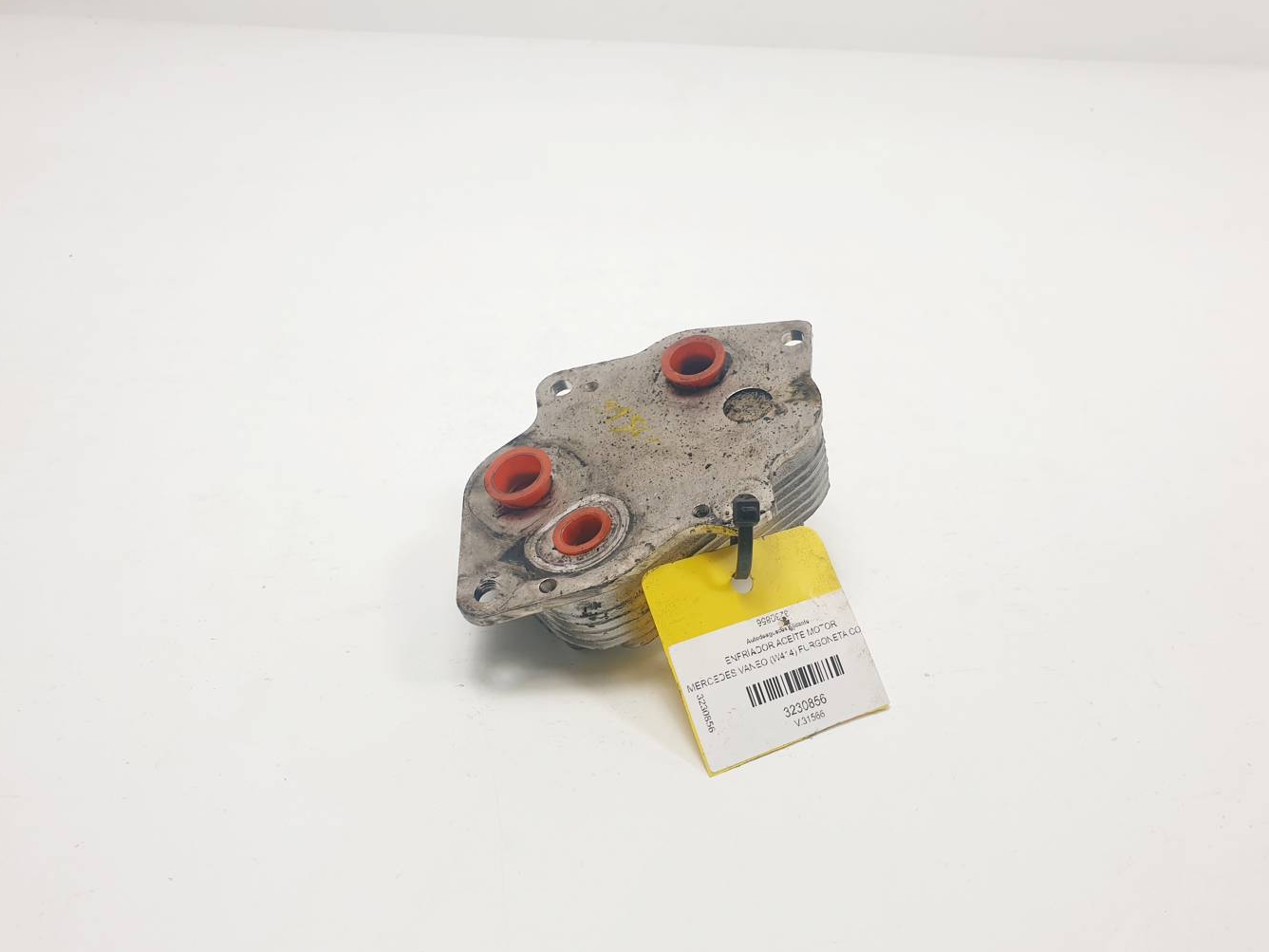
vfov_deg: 49.7
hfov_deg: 63.4
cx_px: 662
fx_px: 1027
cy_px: 503
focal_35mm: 28
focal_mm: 4.3
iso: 50
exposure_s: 1/299
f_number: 2.4
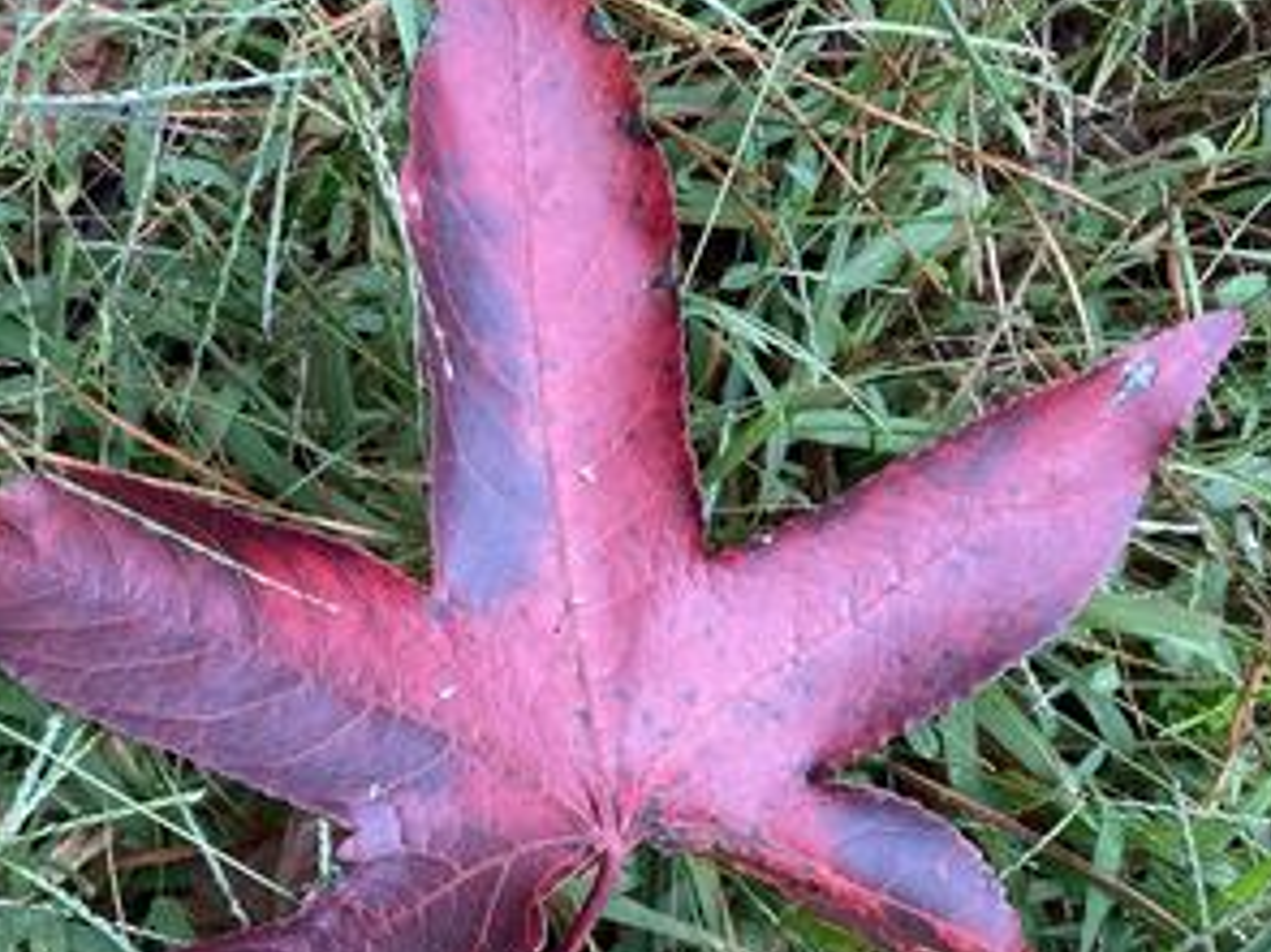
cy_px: 521
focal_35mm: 38
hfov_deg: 48.7
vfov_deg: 37.7
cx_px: 504
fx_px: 1395
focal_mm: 3.99
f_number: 1.8
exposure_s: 1/121
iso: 64
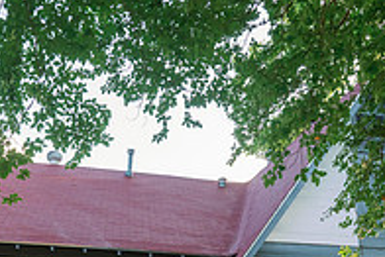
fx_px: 760
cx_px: 143
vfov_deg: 17.5
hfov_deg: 28.3
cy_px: 370
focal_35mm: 71
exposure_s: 1/250
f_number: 8
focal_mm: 24
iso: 1000
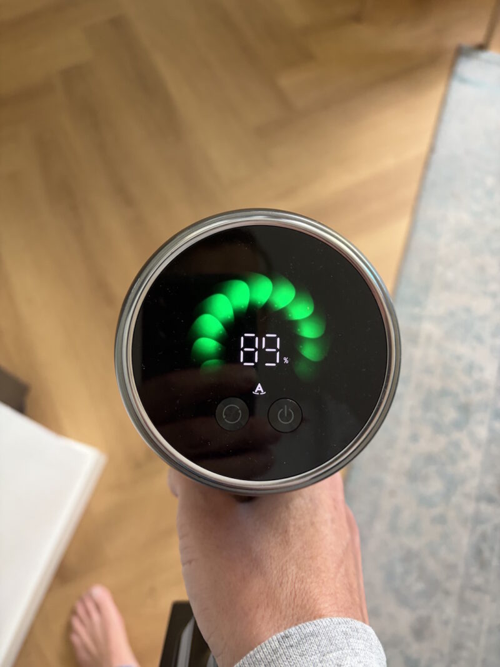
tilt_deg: -67.5
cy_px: 334
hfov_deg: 53.1
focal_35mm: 26
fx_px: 501
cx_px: 250
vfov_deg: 67.3
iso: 160
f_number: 1.6
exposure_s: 1/60
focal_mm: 5.96
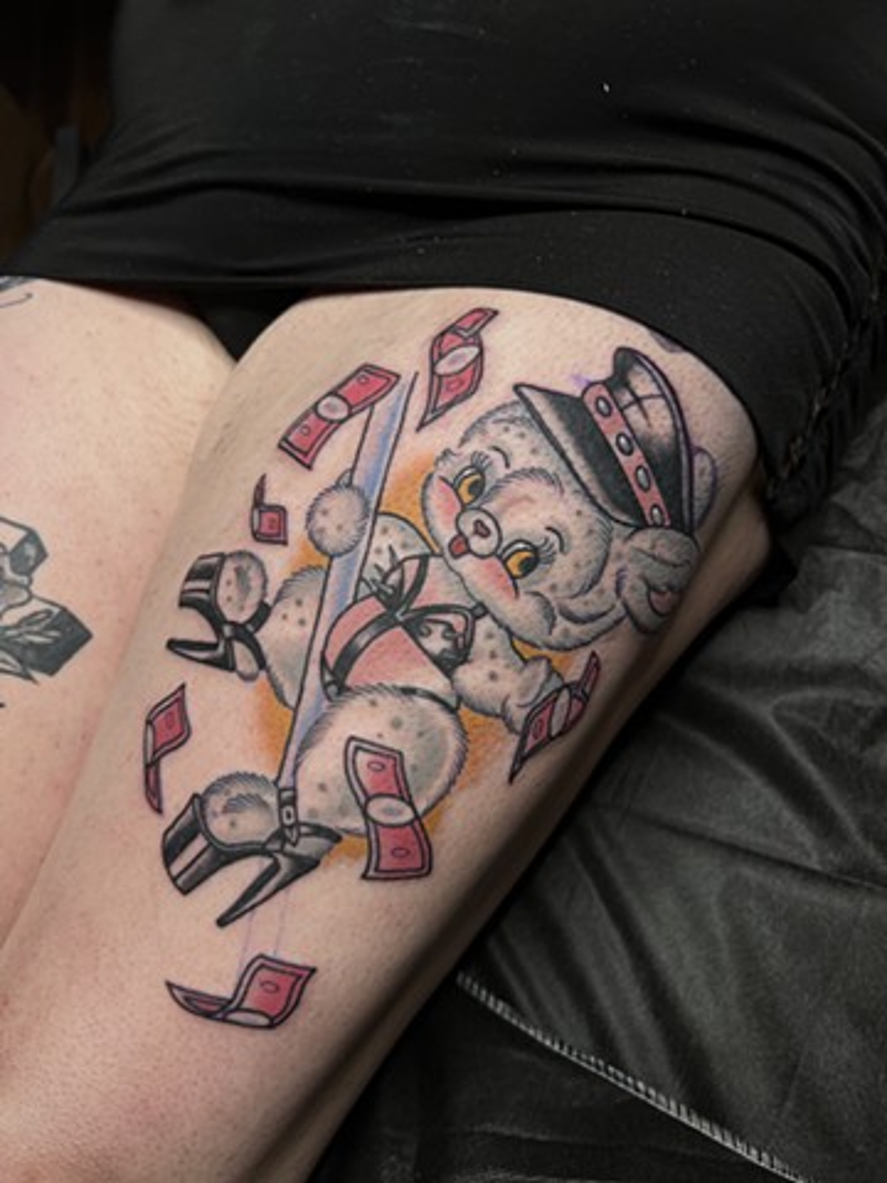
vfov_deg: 67.3
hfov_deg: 53.1
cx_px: 444
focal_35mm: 26
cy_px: 592
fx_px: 888
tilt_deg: -62.5
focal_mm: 5.7
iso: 40
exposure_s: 1/166
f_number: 1.5
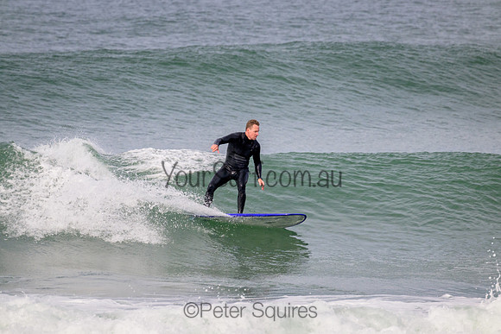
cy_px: 167
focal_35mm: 800
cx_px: 250
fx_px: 11135
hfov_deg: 2.6
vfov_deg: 1.7
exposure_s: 1/2000
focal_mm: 800
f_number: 11
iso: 1250
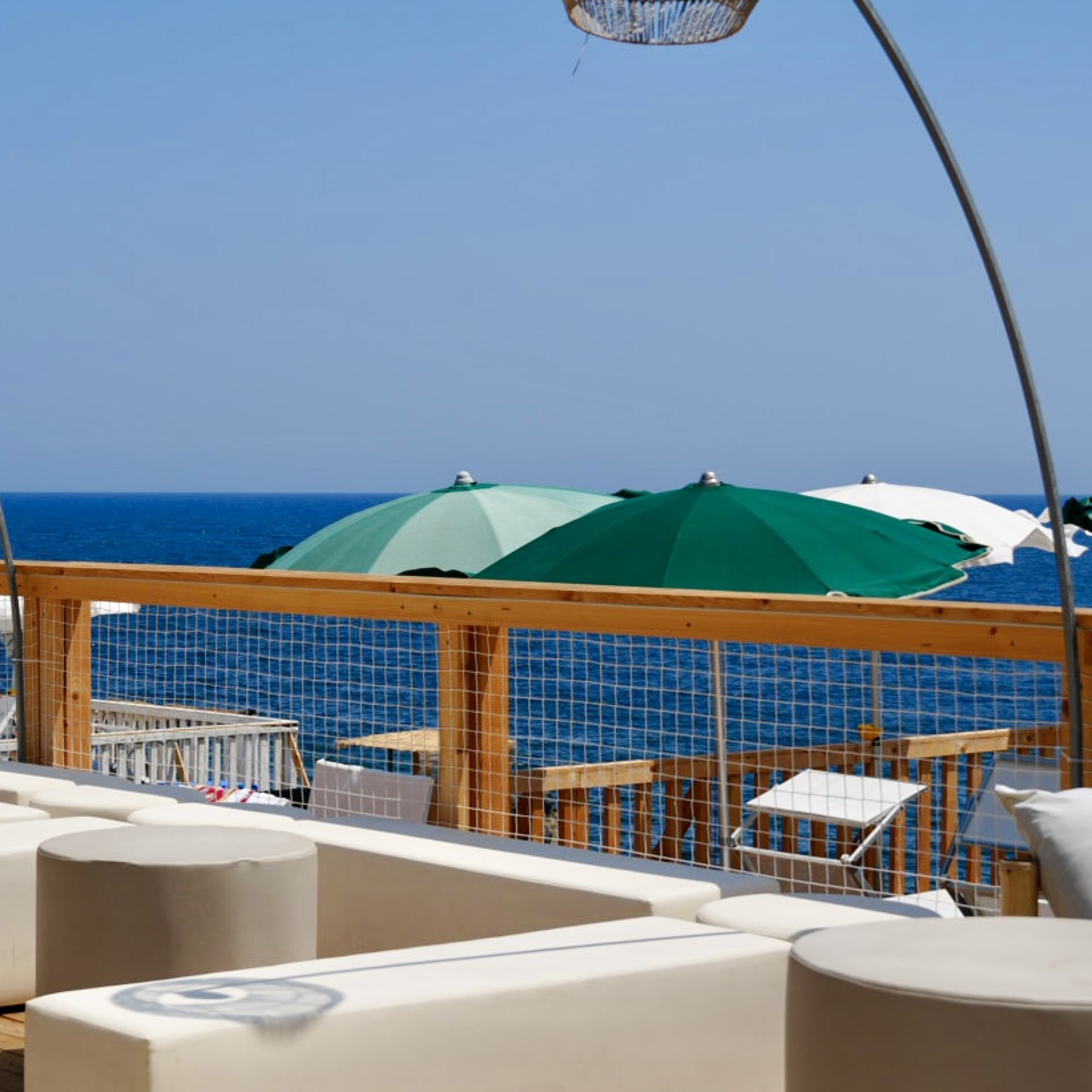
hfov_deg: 22.1
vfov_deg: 22.2
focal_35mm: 78
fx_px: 2778
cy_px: 537
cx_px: 337
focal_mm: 31
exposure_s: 1/1600
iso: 100
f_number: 5
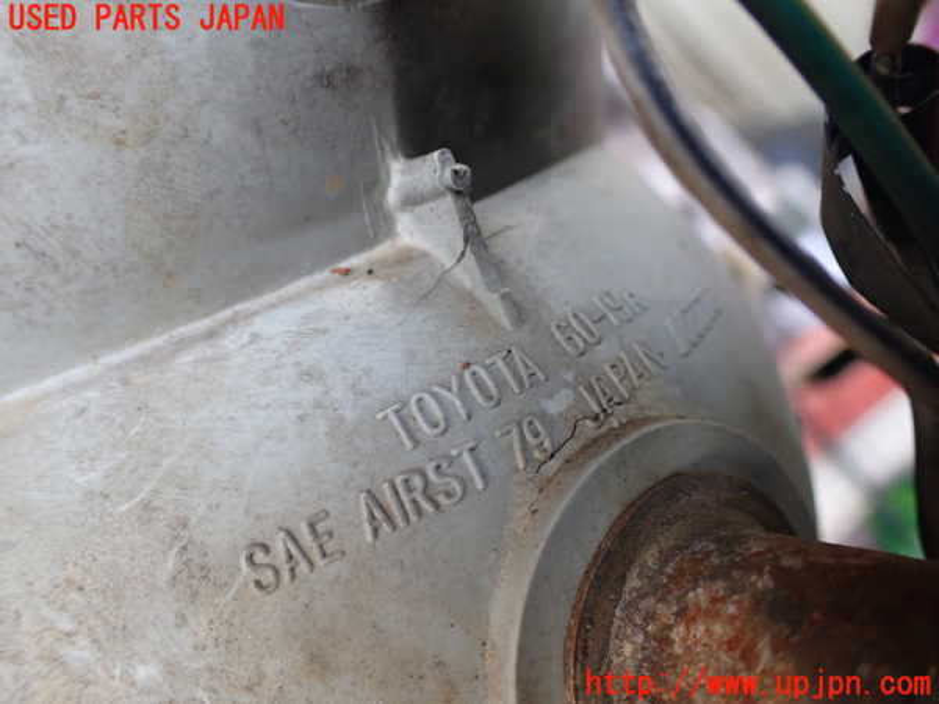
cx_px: 470
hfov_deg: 60.0
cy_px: 352
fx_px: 814
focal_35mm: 30
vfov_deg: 46.8
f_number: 2.3
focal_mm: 5.4
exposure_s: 1/125
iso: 250
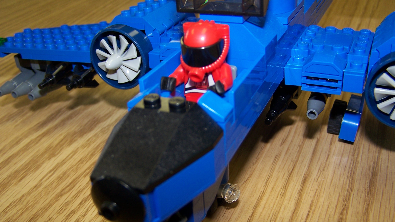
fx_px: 440
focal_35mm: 42
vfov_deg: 28.3
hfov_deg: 48.4
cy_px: 131
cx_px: 198
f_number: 2.8
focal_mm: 6.3
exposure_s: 1/60
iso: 80
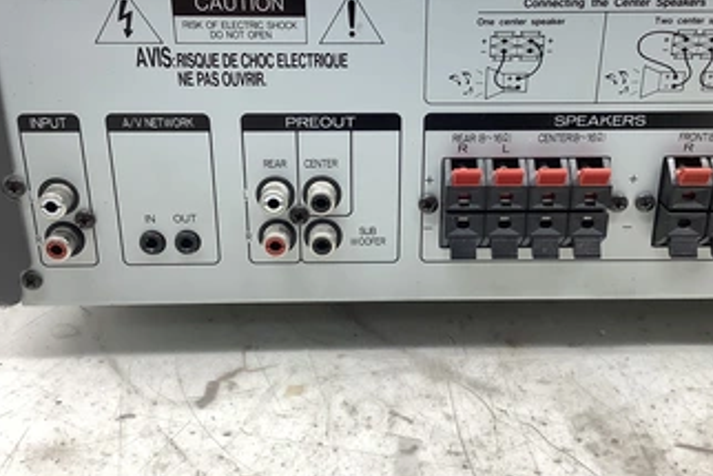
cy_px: 186
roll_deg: -0.3
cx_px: 381
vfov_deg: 33.3
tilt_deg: -22.4
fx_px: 793
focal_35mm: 40
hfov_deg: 48.4
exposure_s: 1/60
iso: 100
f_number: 2.4
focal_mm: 3.3
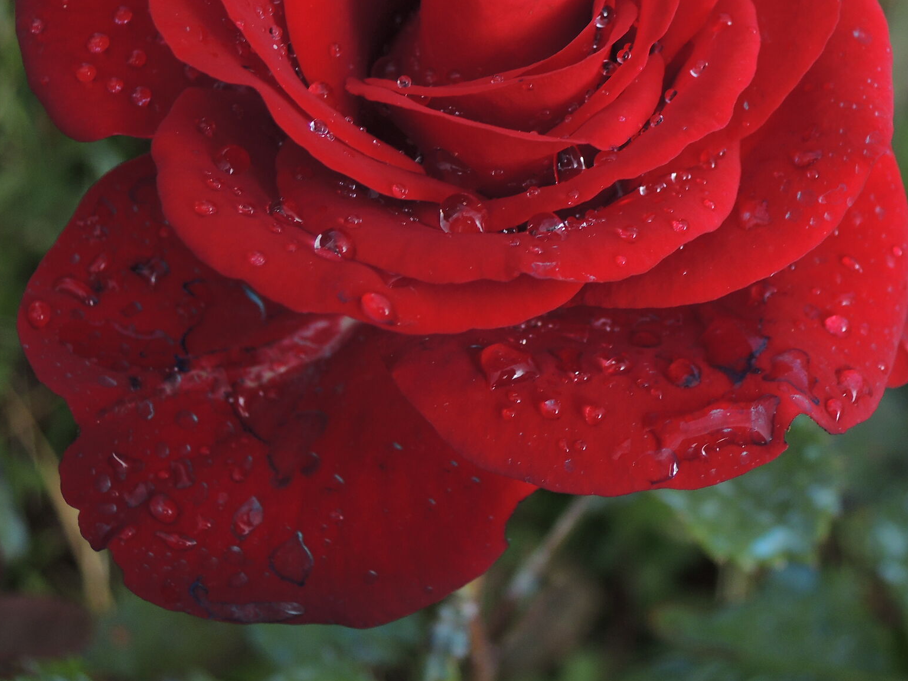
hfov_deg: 24.9
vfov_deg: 18.8
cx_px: 589
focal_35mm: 78
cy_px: 194
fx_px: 2046
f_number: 3.3
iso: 100
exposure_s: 1/250
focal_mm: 9
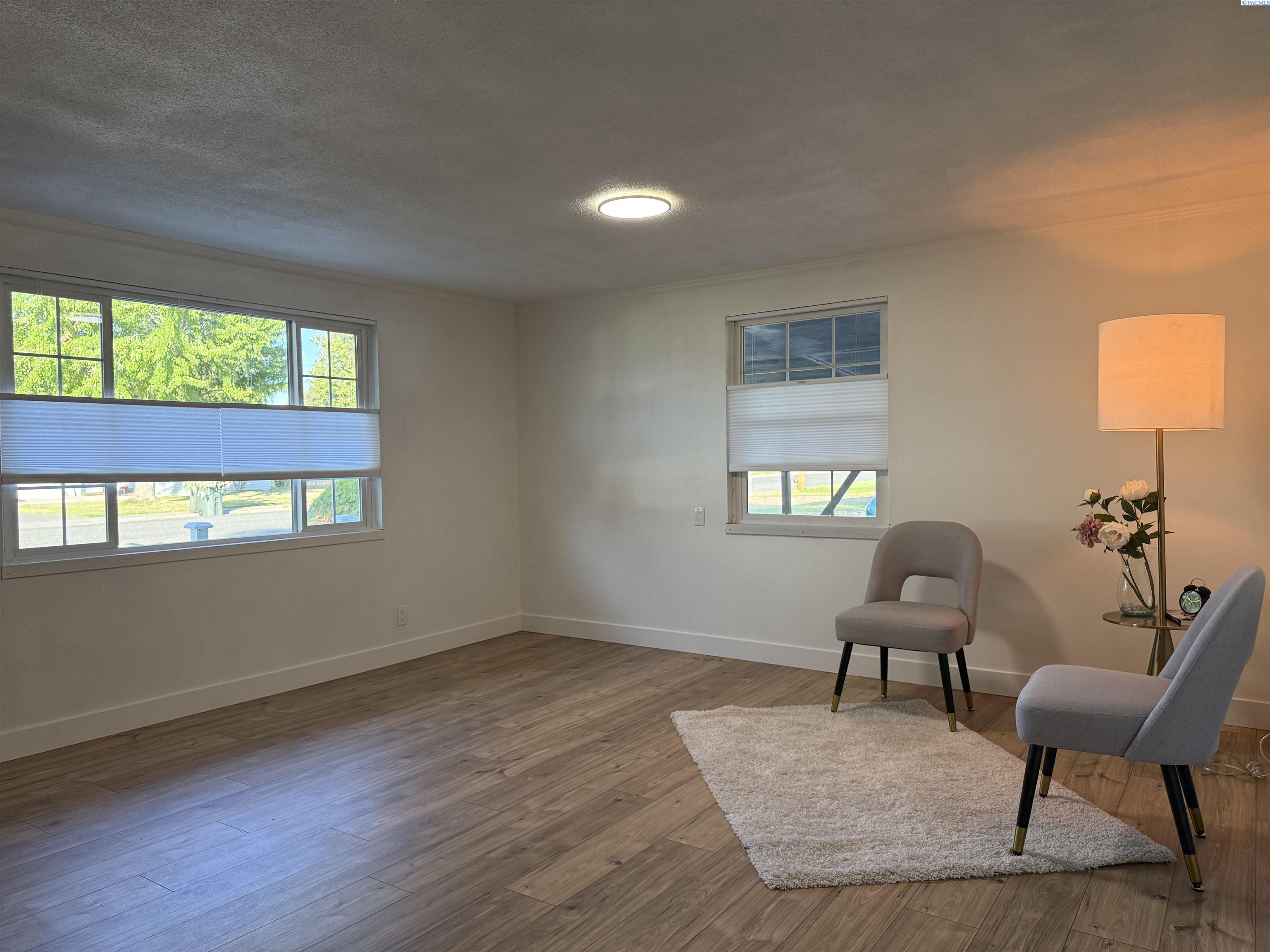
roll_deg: +0.6
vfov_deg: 56.8
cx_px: 635
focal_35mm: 24
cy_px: 476
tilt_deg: -0.5
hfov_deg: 71.6
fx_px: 881
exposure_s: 1/231
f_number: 1.78
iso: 200
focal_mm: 6.76
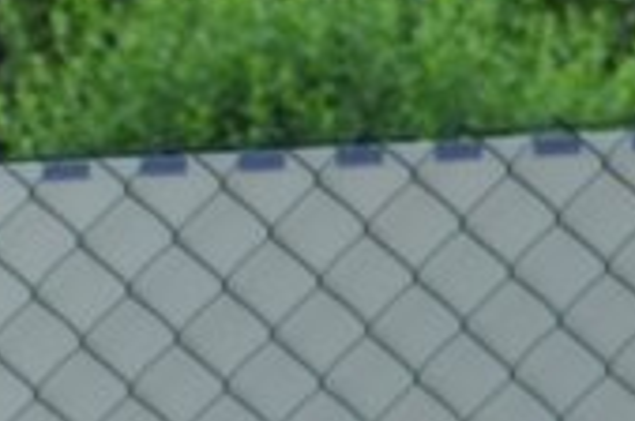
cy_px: 1381
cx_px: -866
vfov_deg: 3.3
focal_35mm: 405
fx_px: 7130
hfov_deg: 5.0
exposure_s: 1/200
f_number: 7.1
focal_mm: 38
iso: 200
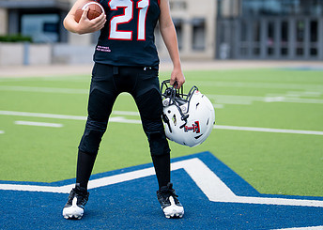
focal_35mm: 96
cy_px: 33
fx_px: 880
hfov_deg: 20.8
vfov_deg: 14.8
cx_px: 131
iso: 100
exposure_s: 1/1600
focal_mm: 50
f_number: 1.2
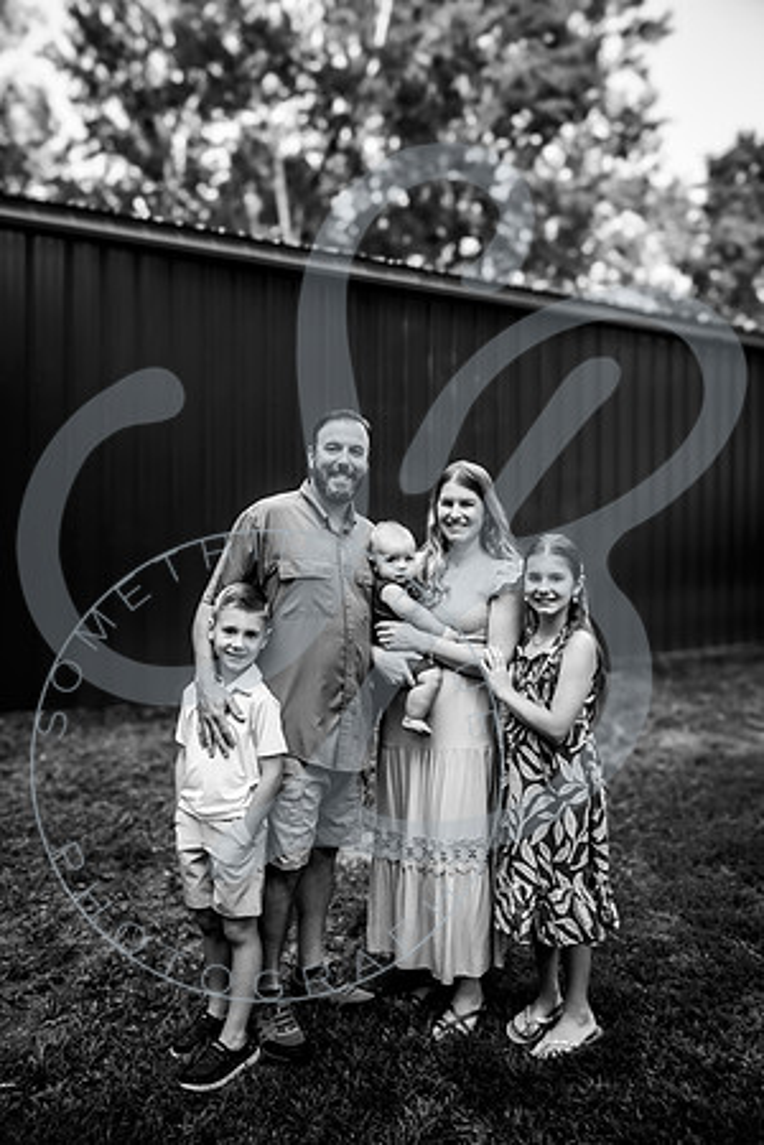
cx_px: 382
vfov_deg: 65.5
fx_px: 891
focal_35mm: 28
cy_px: 572
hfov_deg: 46.4
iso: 100
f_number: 5.6
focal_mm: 28
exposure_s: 1/200
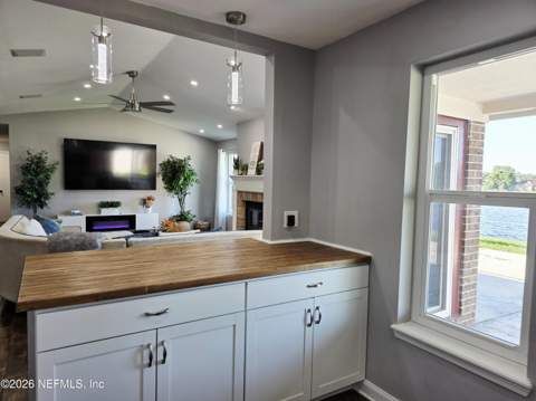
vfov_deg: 58.8
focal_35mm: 23
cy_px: 200
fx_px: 356
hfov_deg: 74.0
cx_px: 268
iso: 50
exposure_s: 1/120
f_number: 1.7
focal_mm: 6.3
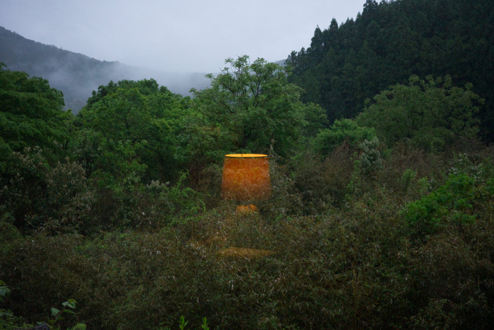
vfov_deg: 33.5
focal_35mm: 40
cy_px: 165
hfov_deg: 48.4
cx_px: 247
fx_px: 549
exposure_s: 1/250
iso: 4000
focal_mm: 26
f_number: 4.5
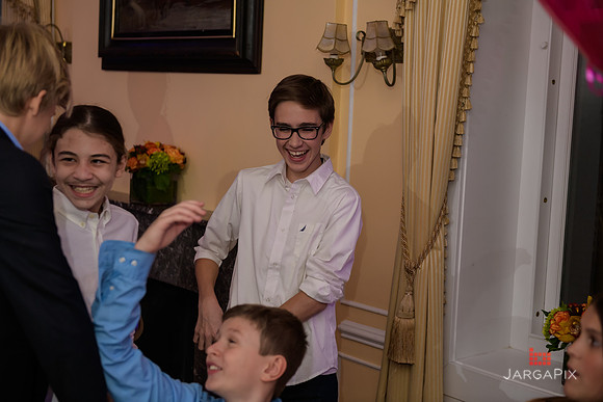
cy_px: 201
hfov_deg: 35.6
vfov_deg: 24.2
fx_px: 938
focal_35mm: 56
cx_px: 302
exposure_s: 1/125
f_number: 3.2
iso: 800
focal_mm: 56
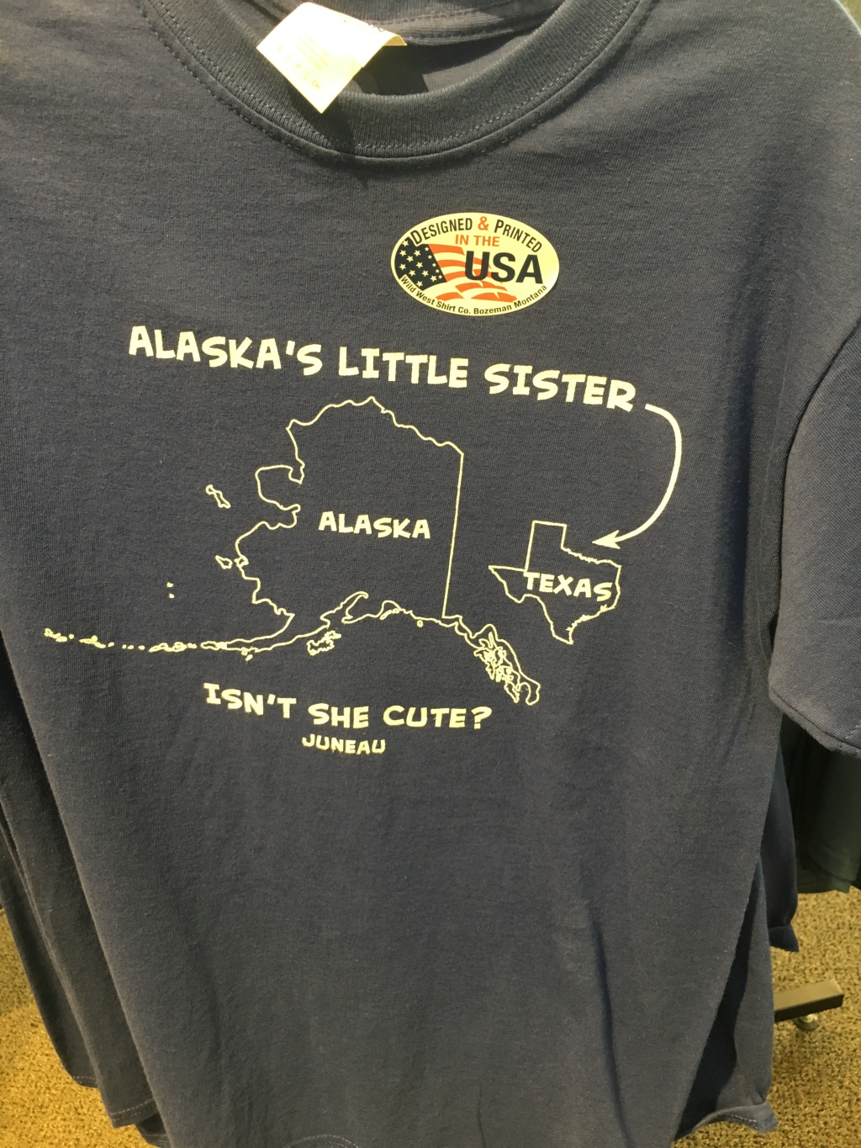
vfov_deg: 61.7
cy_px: 574
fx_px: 962
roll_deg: +4.0
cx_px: 430
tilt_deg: -29.5
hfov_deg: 48.2
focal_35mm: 29
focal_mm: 4.15
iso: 100
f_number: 2.2
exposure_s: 1/30
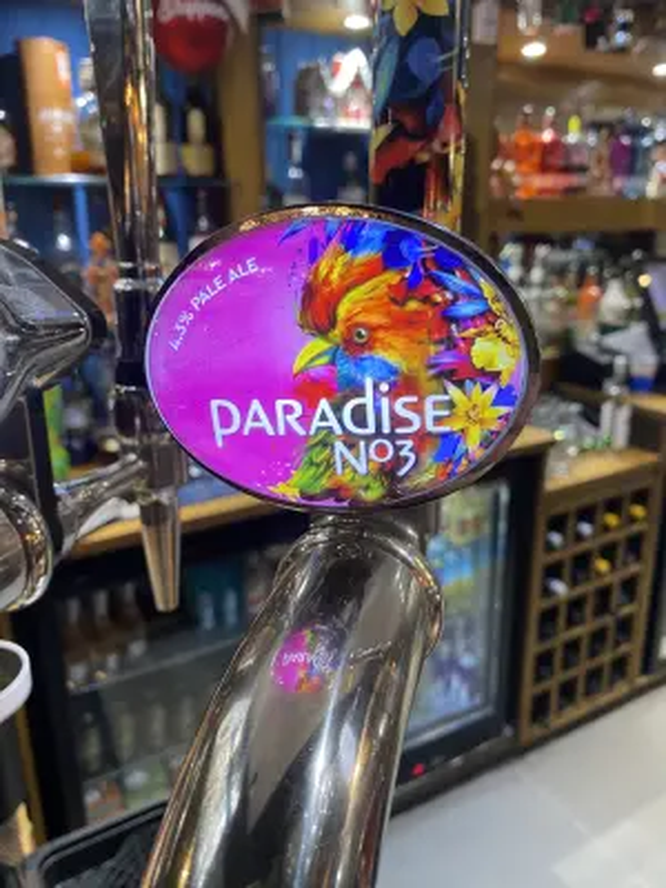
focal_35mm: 26
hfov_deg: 53.1
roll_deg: -0.2
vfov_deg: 67.3
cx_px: 333
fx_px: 667
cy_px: 444
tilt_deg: -16.4
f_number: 1.8
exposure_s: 1/50
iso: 160
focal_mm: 4.25
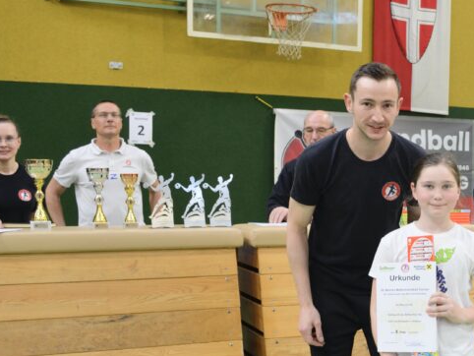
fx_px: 753
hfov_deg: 33.1
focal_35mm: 55
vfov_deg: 26.1
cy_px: 286
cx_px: 430
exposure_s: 1/100
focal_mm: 18
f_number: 5
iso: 400
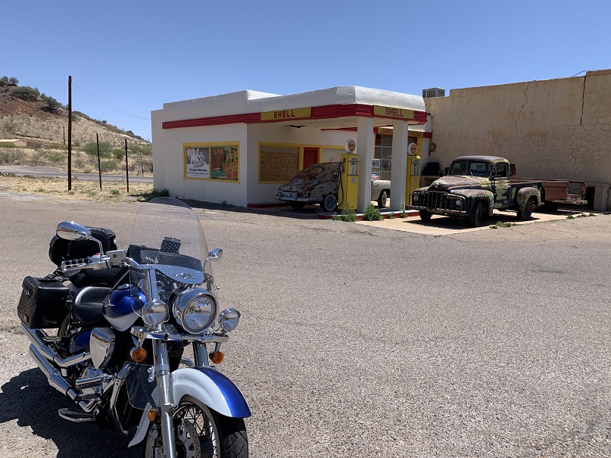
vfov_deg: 53.1
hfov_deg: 67.3
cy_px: 229
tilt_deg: -8.1
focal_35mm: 26
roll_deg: -1.0
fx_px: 459
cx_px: 306
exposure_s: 1/2364
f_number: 1.8
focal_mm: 4.25
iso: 25
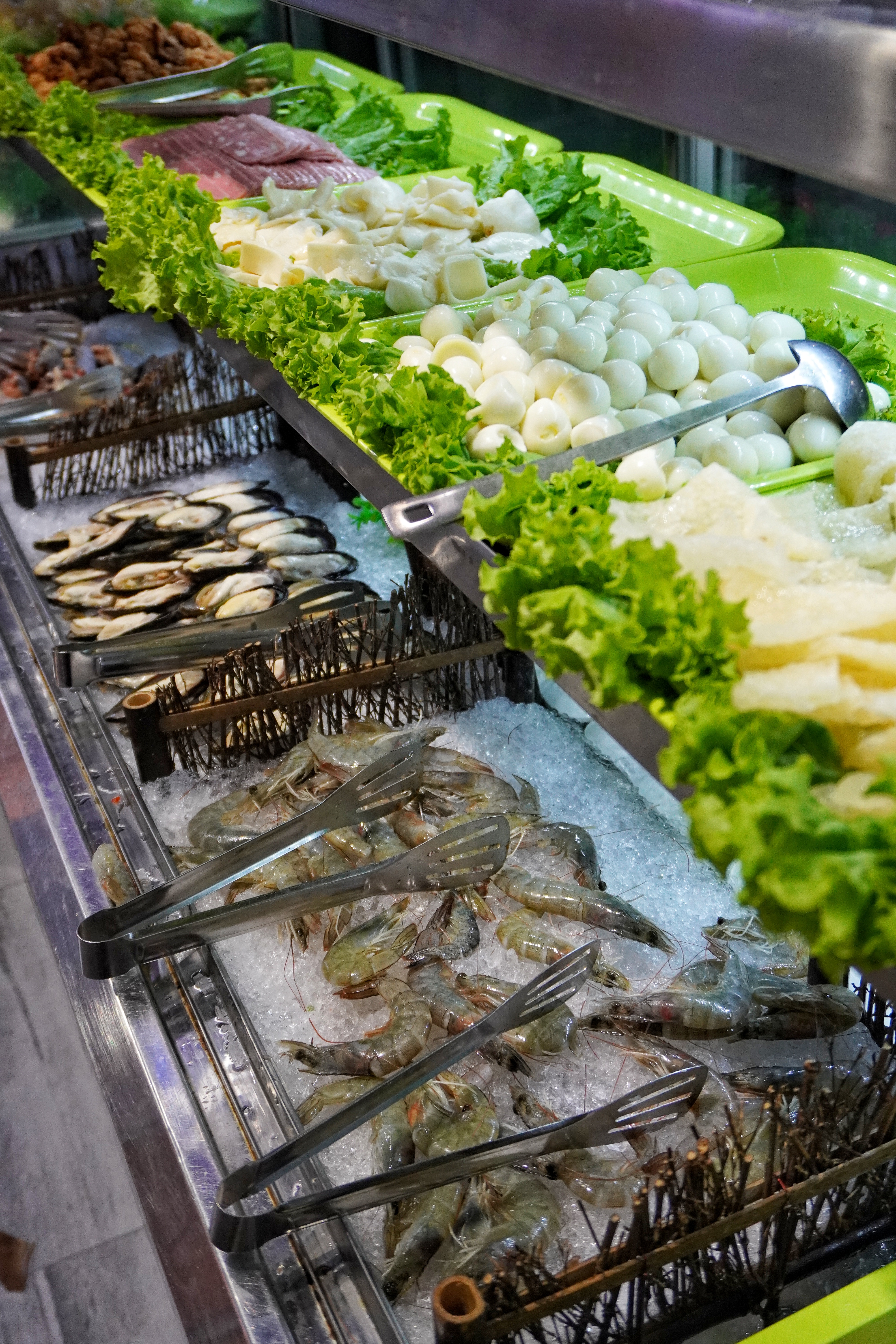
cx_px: 448
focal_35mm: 36
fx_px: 1344
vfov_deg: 53.1
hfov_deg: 36.9
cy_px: 672
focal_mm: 24
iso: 1600
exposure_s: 1/160
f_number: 4.5
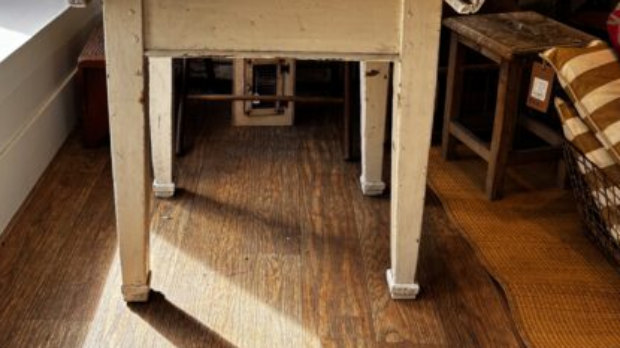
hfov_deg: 49.3
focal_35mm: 41
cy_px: 22
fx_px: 674
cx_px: 267
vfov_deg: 27.7
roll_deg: -2.9
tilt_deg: -15.4
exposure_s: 1/218
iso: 40
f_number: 1.6
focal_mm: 5.96
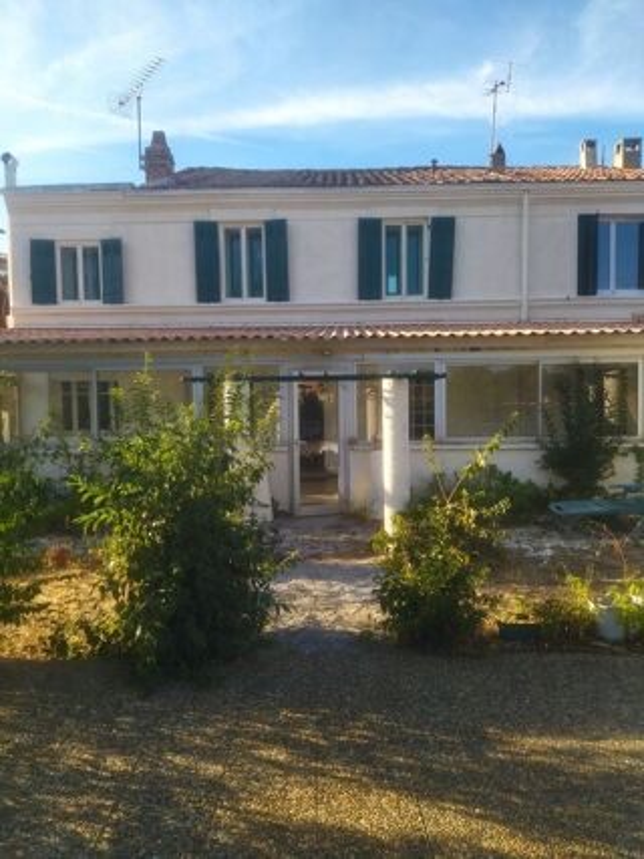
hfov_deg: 51.3
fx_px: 670
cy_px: 430
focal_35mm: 27
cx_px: 322
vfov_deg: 65.3
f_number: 1.79
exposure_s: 1/1245
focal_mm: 4.74
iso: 100
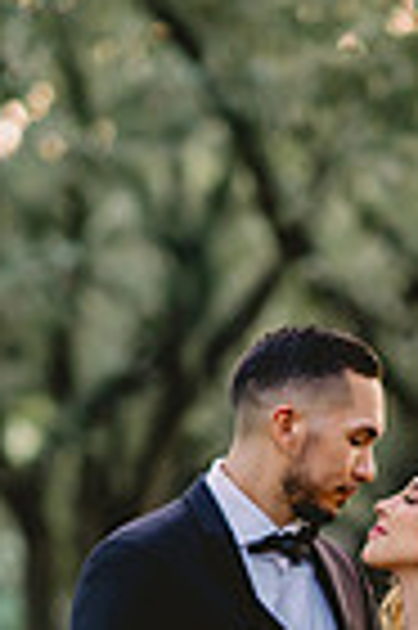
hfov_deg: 5.0
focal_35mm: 273
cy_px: 783
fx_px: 4766
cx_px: 364
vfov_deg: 7.5
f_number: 2
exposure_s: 1/250
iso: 1250
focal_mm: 85
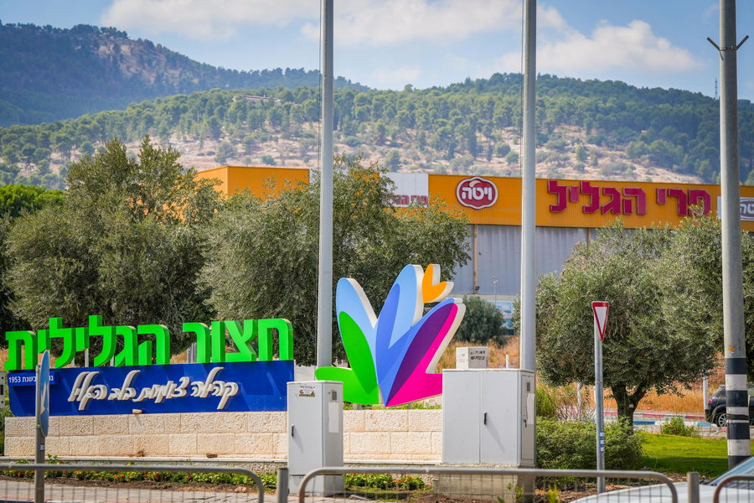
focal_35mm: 123
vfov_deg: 11.1
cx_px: 377
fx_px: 2576
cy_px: 252
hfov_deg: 16.7
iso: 100
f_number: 6.3
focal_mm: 123
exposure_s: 1/1000
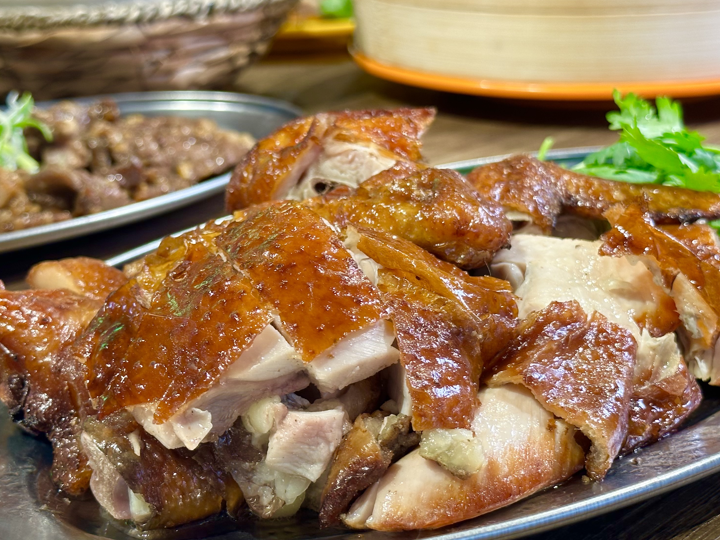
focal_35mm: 66
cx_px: 356
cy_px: 299
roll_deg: +2.0
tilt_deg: -20.6
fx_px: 1373
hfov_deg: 29.4
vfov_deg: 22.2
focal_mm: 6.86
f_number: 1.78
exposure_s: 1/60
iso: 80
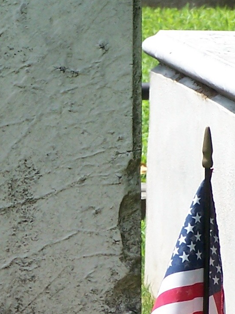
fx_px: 4453
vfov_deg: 4.0
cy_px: 122
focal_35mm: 492
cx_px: -34
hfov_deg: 3.0
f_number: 3.2
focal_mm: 23.1
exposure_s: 1/500
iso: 80
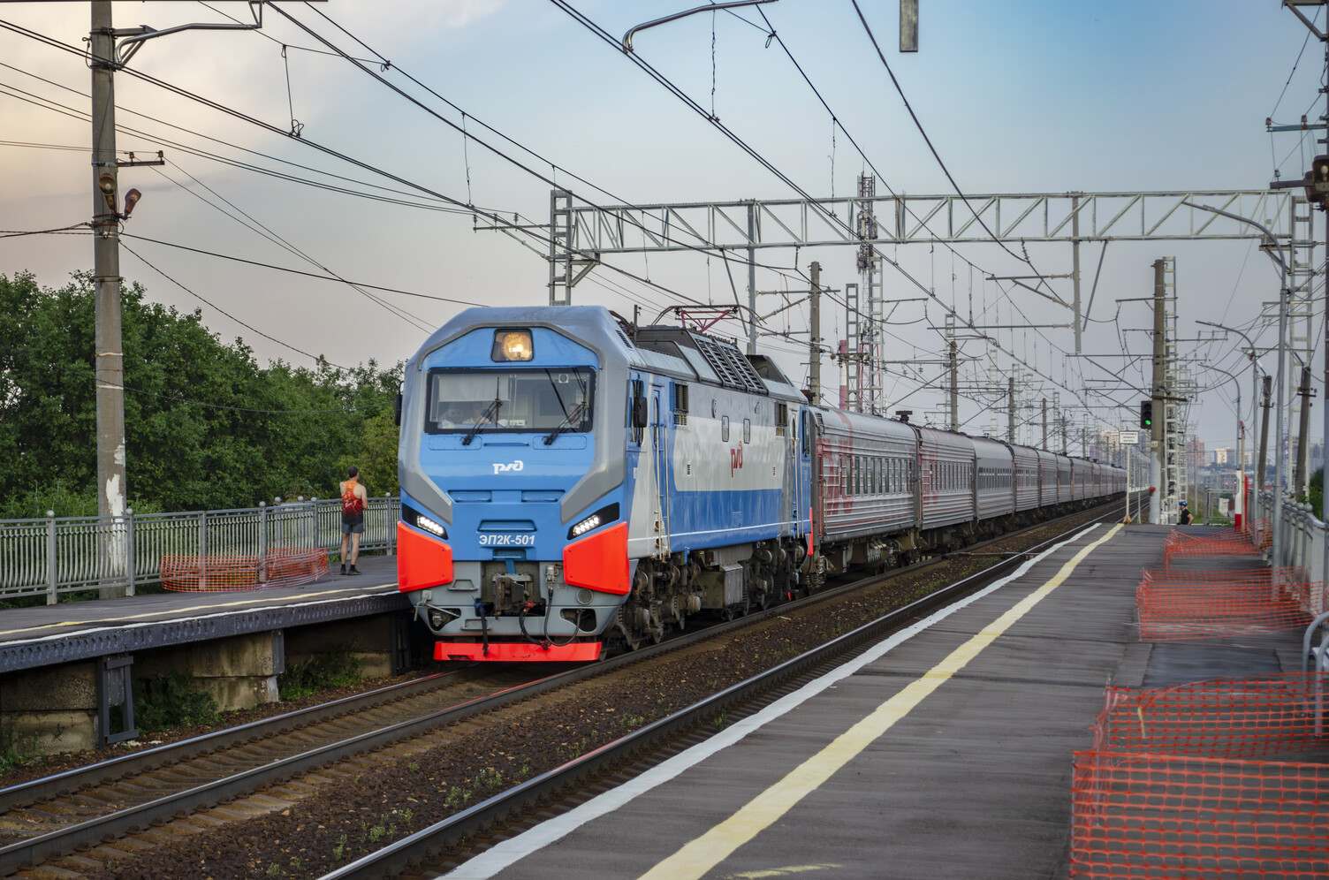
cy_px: 440
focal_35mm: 82
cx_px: 664
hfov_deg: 24.7
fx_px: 3039
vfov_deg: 16.5
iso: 200
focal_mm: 55
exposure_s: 1/250
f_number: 5.6
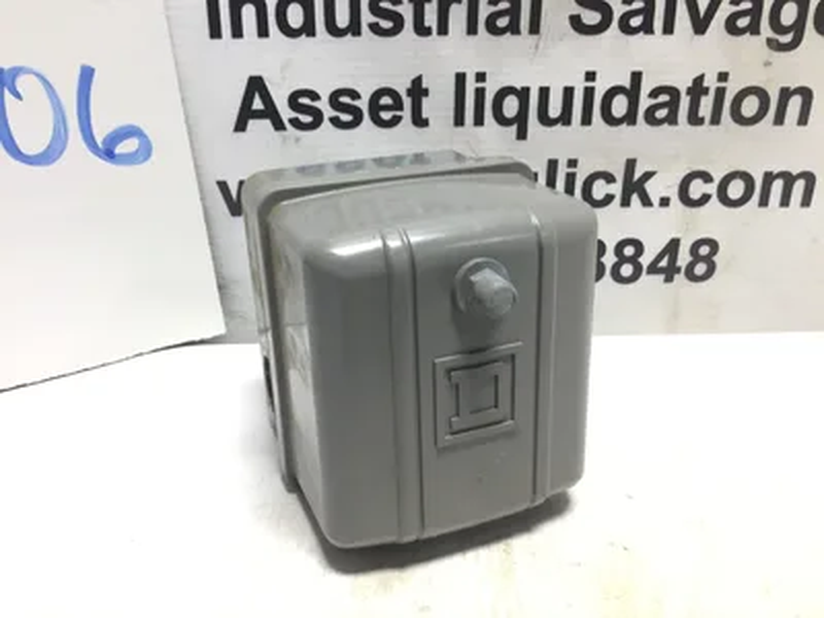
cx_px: 412
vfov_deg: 45.4
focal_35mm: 31
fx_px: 738
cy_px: 309
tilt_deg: -25.5
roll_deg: -0.2
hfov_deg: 58.4
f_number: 2.4
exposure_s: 1/60
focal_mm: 3.3
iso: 25
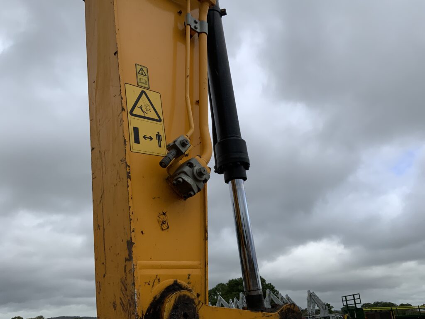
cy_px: 160
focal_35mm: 29
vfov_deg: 48.2
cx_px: 212
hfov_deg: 61.7
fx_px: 356
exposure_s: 1/1912
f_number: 1.8
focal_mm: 3
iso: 16
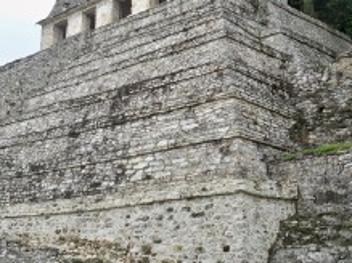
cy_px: 98
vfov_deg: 22.9
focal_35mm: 64
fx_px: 650
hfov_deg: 30.3
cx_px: 167
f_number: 3.1
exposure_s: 1/320
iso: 64
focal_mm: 6.3
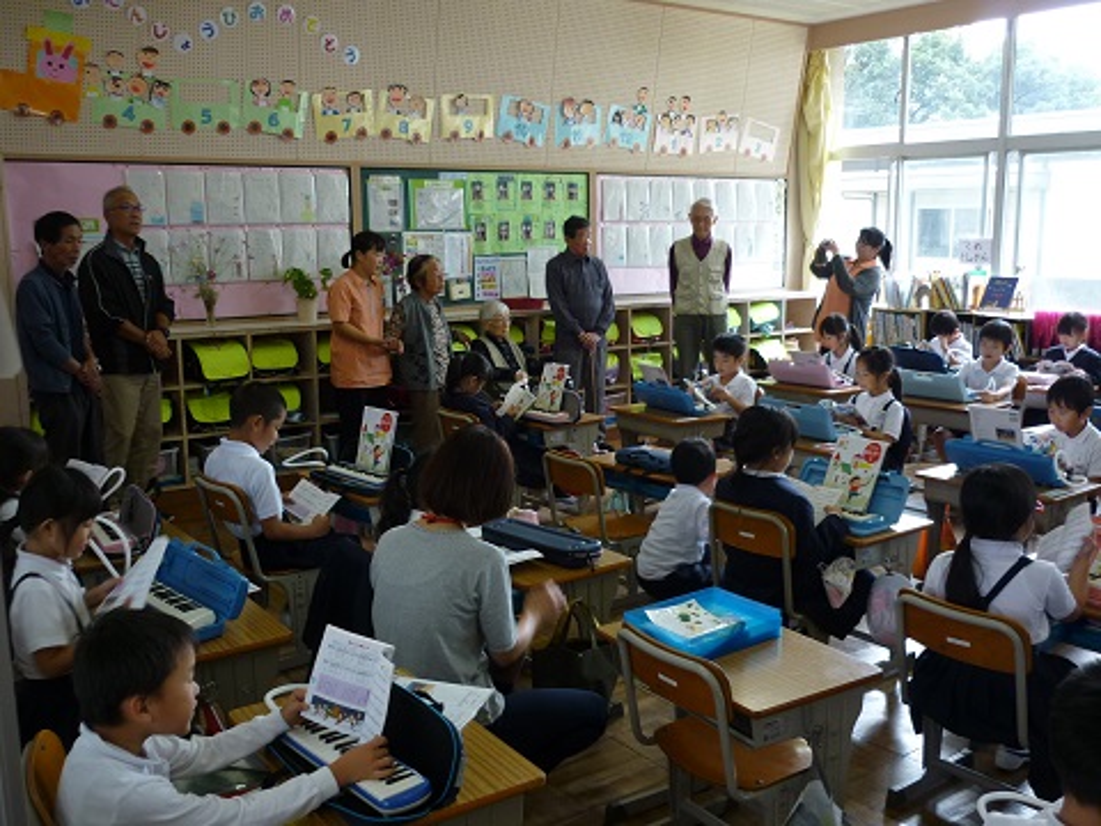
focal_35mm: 33
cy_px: 413
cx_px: 550
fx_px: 1050
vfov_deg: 42.9
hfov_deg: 55.4
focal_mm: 5.5
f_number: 2.8
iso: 100
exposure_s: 1/30
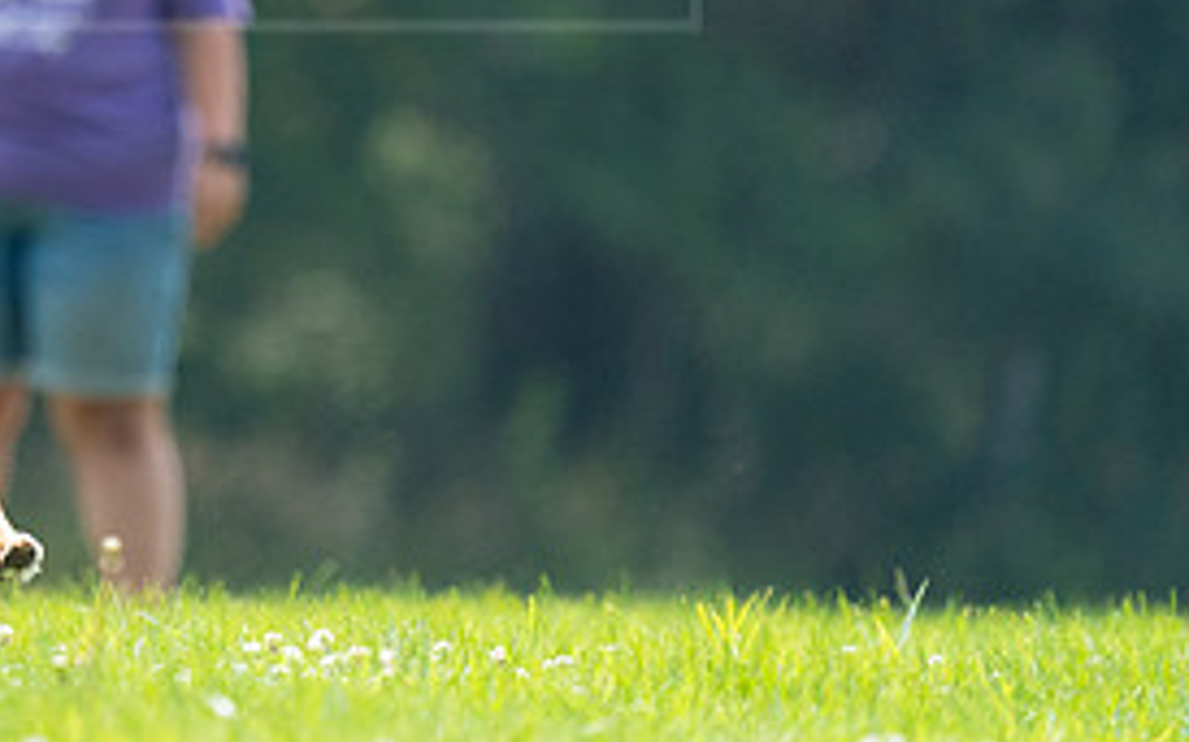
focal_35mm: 1093
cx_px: -13
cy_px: -37
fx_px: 35403
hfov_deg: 1.9
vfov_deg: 1.2
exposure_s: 1/4000
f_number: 6.3
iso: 3200
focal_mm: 506
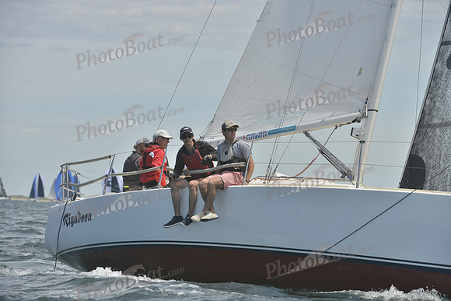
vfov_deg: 5.7
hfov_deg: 8.6
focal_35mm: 240
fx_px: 3007
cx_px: 226
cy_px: 150
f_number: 9
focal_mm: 240
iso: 280
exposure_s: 1/800
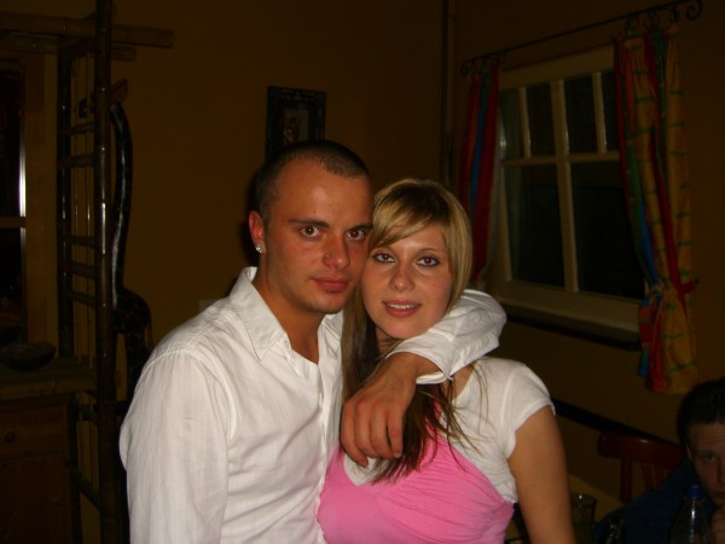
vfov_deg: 37.7
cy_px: 272
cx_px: 362
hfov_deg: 49.0
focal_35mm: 38
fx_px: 796
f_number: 2.8
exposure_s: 1/60
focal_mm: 7.9
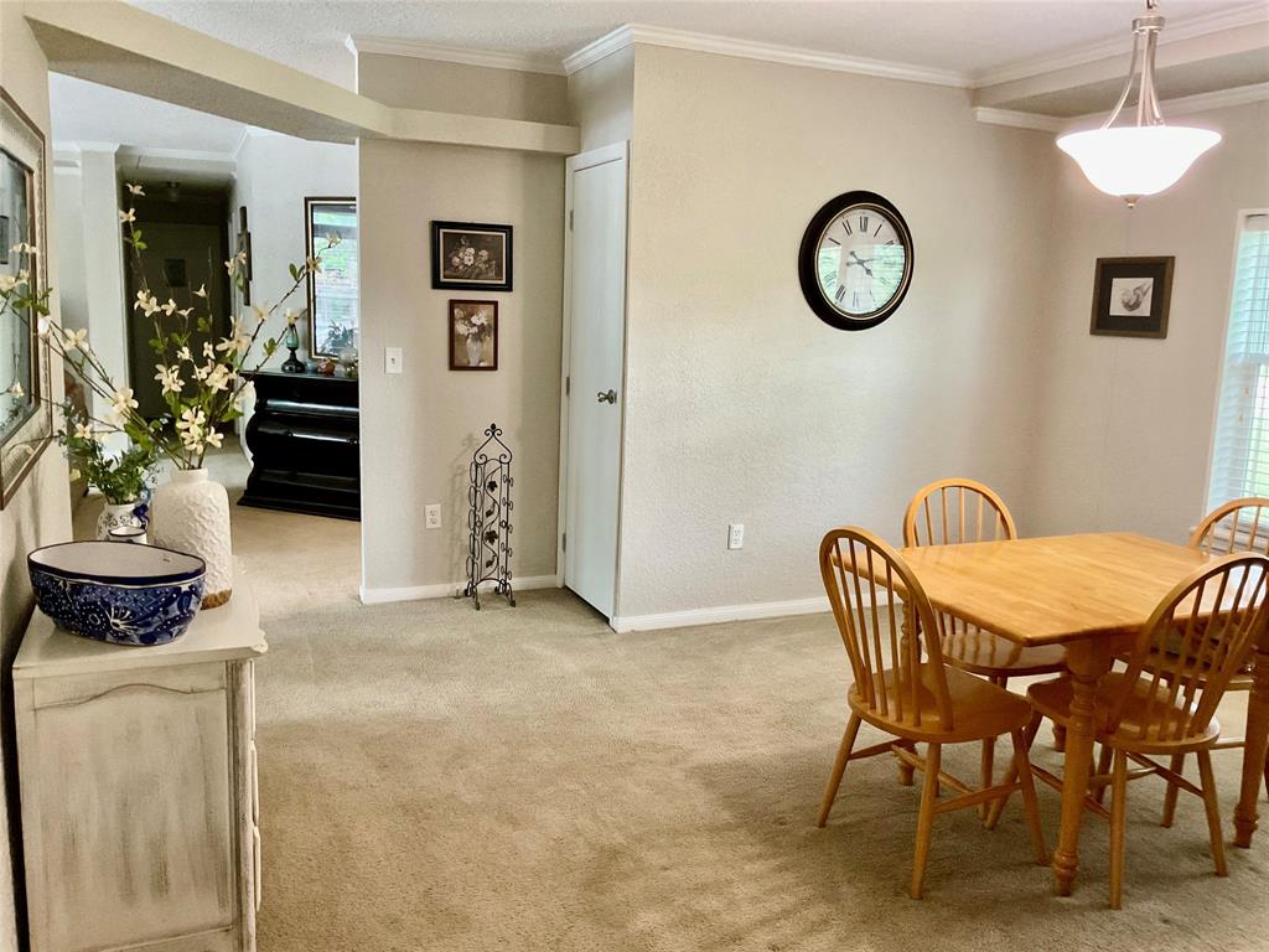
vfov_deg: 48.2
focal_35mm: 29
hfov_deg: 61.7
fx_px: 1063
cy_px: 476
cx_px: 634
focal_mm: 3
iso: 250
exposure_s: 1/60
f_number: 1.8
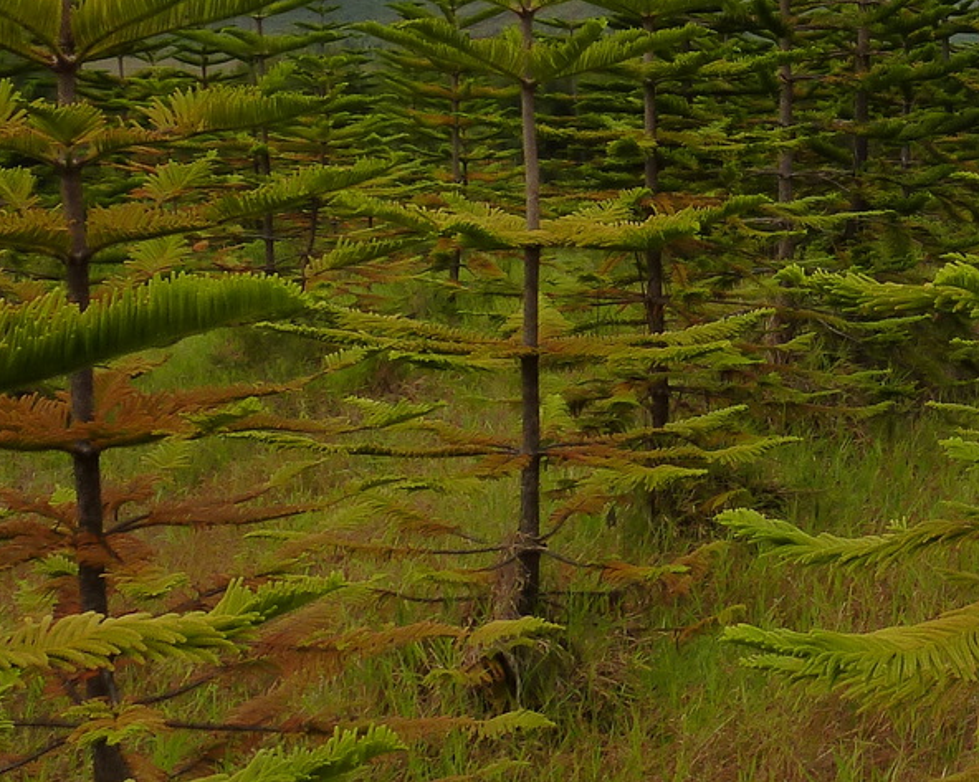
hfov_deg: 25.8
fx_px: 1911
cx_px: 1169
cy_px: 147
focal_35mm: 66
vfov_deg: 22.8
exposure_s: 1/400
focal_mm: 4.1
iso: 125
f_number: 4.5
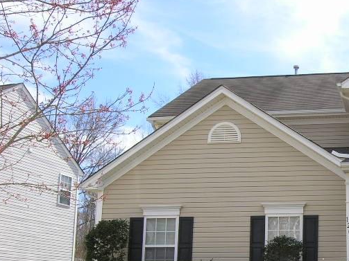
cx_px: 346
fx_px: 575
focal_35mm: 57
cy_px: 224
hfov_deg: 31.4
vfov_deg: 25.0
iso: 50
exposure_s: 1/155
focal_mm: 7
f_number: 5.4
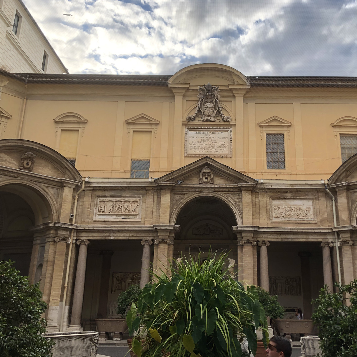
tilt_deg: +16.8
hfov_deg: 48.2
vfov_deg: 48.5
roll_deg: +0.2
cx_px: 214
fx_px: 397
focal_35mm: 34
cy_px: 177
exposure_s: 1/362
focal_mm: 4
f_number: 1.8
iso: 20
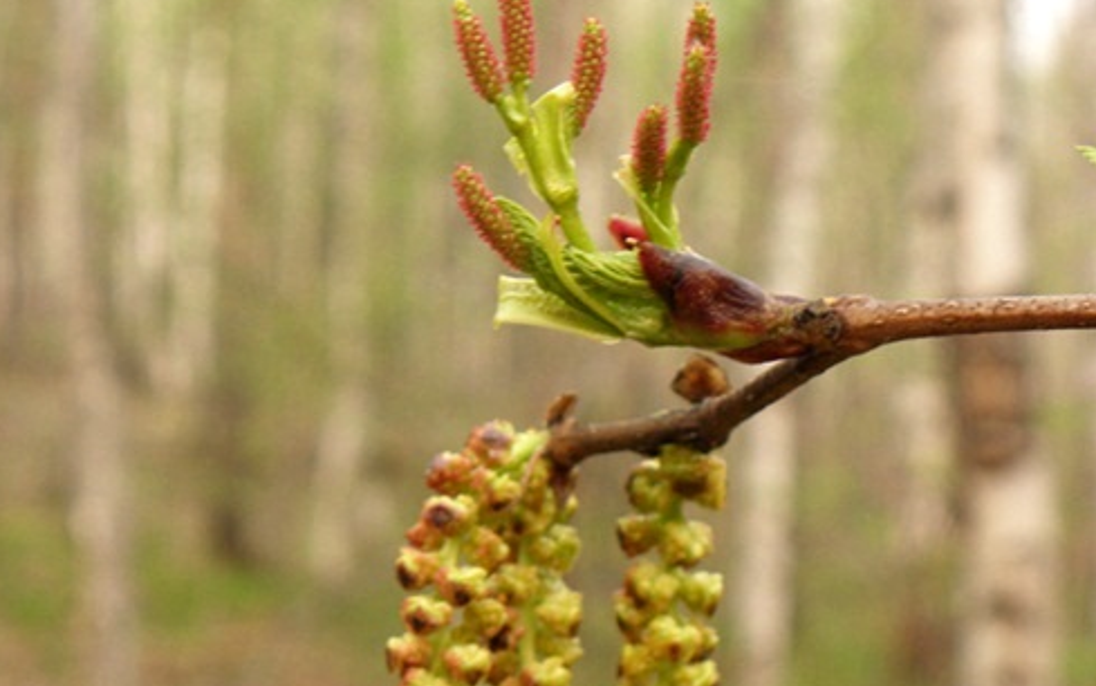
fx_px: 2420
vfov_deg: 16.0
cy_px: 555
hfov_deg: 25.5
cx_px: 482
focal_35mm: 81
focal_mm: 9.22
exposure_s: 1/50
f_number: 3.5
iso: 125
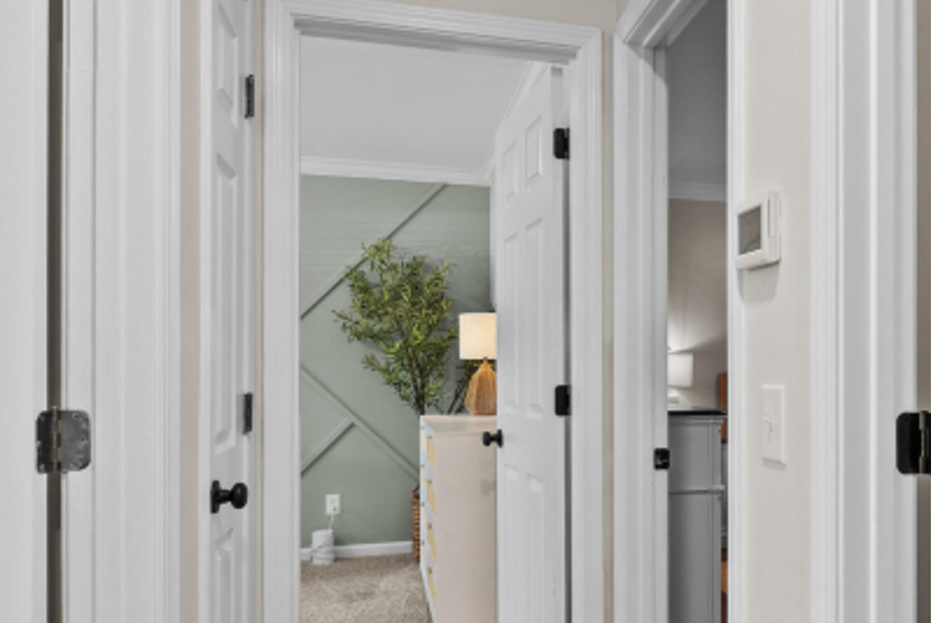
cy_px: 352
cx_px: 673
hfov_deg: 57.9
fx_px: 801
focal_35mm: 31
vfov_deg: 42.4
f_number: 11
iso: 800
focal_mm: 16.5
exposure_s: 1/5
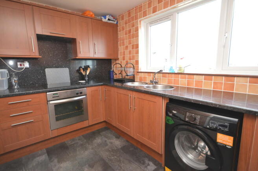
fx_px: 129
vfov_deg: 67.3
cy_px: 86
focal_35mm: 18
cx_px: 129
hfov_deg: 90.1
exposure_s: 1/60
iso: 450
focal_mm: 12
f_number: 4.5
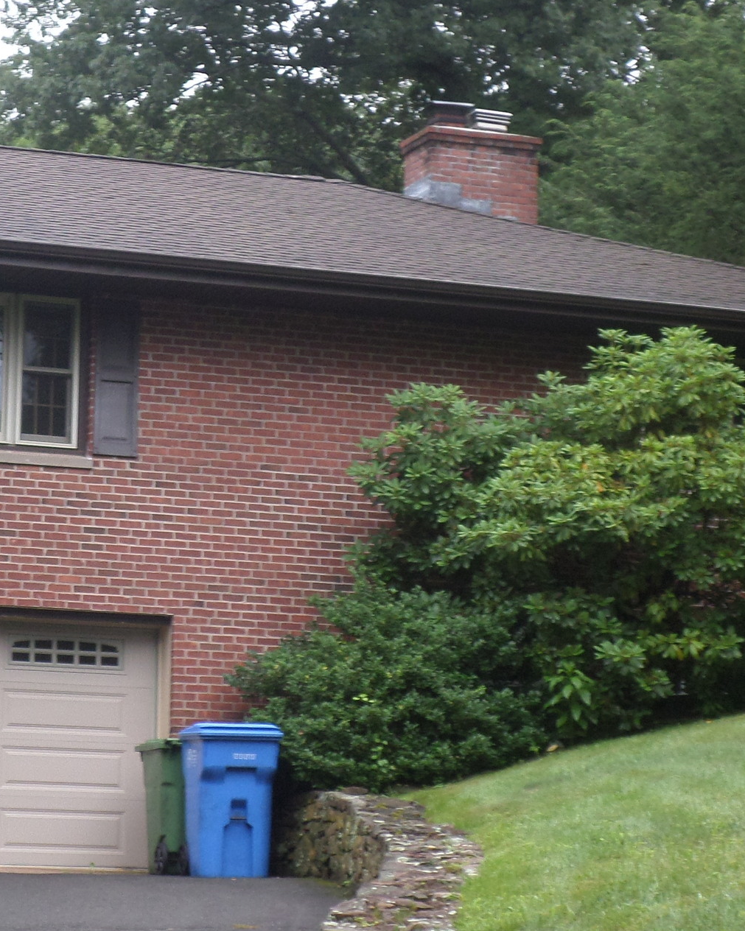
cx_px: 66
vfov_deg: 18.8
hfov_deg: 14.9
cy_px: 455
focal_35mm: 102
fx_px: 2812
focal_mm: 7.8
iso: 80
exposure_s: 1/45
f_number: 3.2
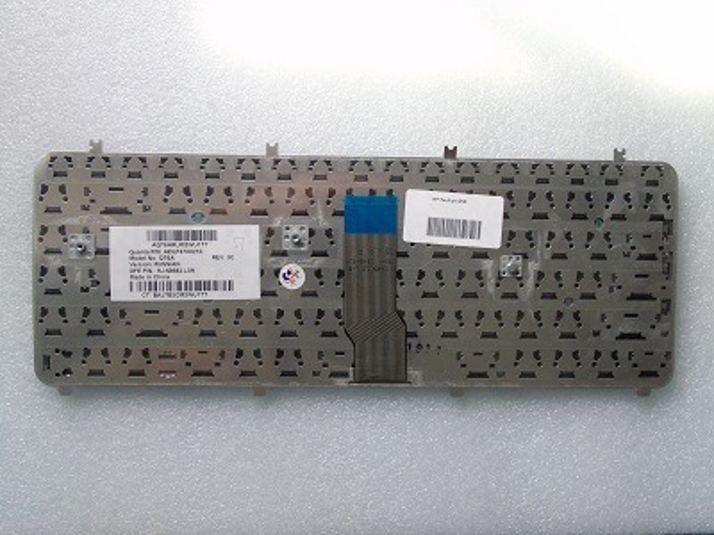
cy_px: 268
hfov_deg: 54.0
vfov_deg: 41.8
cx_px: 357
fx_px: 701
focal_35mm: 34
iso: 400
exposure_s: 1/40
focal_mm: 6.1
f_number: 6.3
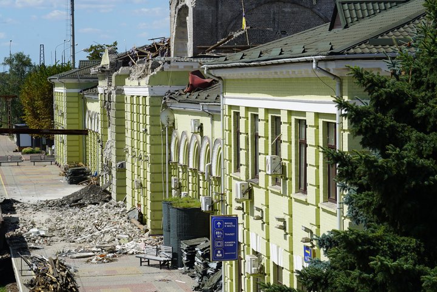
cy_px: 146
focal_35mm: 117
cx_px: 218
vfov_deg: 11.7
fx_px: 1421
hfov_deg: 17.5
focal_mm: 117
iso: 100
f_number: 13
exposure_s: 1/160
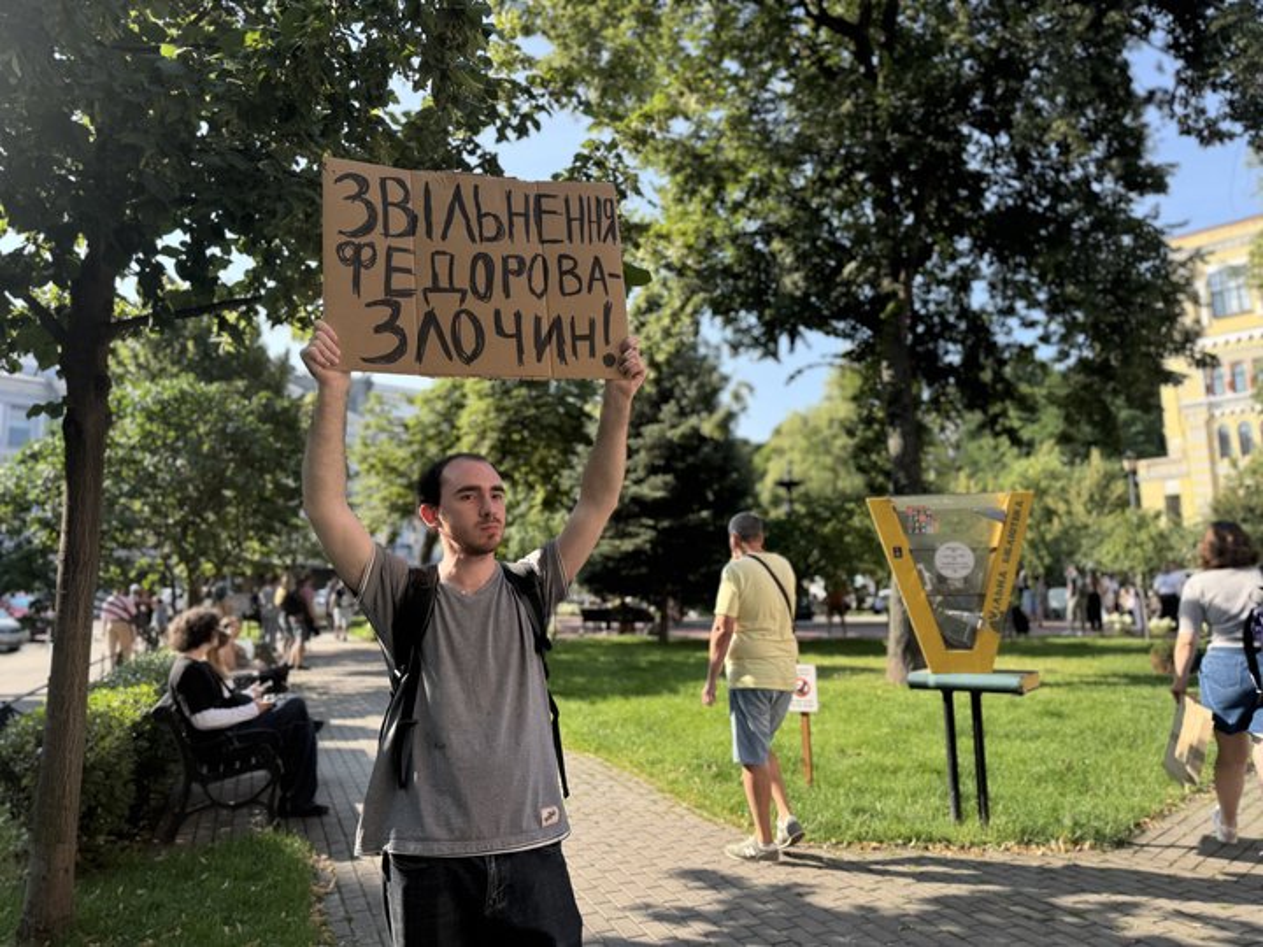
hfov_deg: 71.6
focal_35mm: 24
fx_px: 876
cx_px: 632
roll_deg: +0.4
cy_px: 474
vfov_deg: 56.8
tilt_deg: +8.1
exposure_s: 1/1678
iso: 80
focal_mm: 6.76
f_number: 1.78
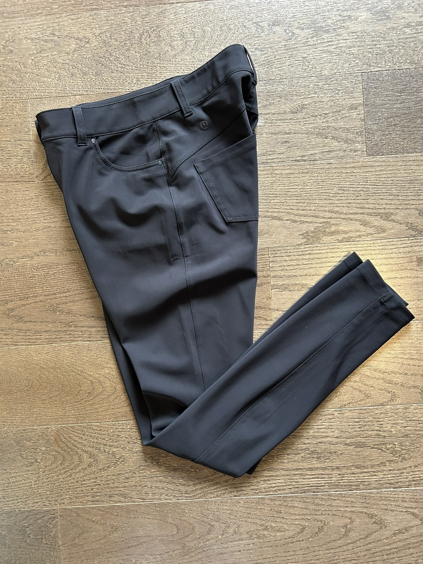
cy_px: 282
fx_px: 424
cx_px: 212
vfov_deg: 67.3
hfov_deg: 53.1
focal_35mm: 26
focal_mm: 5.7
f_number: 1.5
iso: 320
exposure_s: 1/60
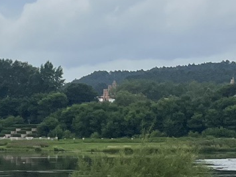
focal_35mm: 146
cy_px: 156
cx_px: -355
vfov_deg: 10.1
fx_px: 995
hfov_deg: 11.1
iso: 50
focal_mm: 5.7
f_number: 1.5
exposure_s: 1/5882
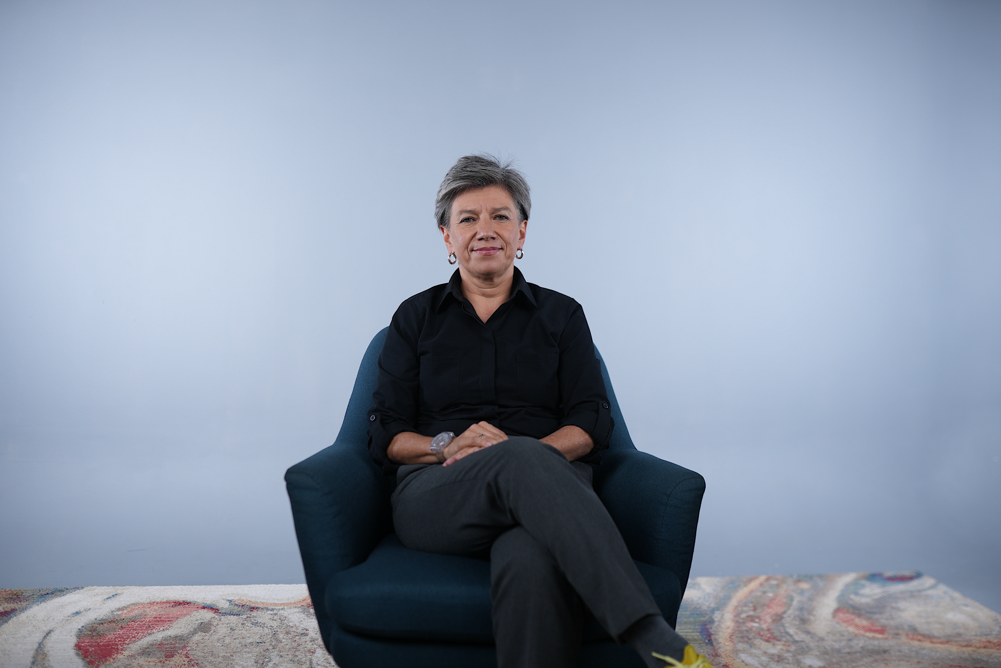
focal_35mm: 35
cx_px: 500
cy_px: 334
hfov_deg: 54.4
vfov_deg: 37.9
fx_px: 974
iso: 125
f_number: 2
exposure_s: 1/160
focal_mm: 35
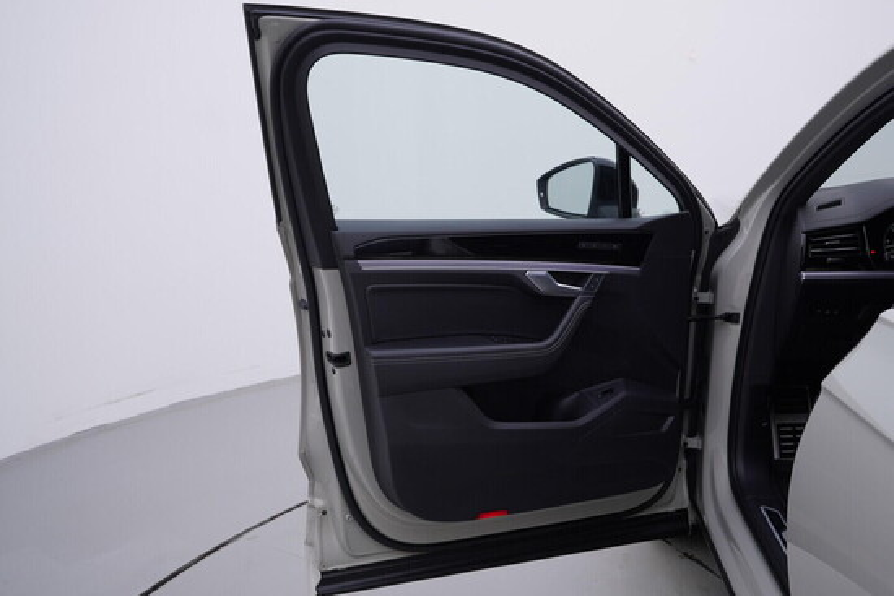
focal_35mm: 36
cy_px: 298
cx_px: 447
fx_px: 894
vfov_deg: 36.9
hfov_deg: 53.1
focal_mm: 24
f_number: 4
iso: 125
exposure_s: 1/80
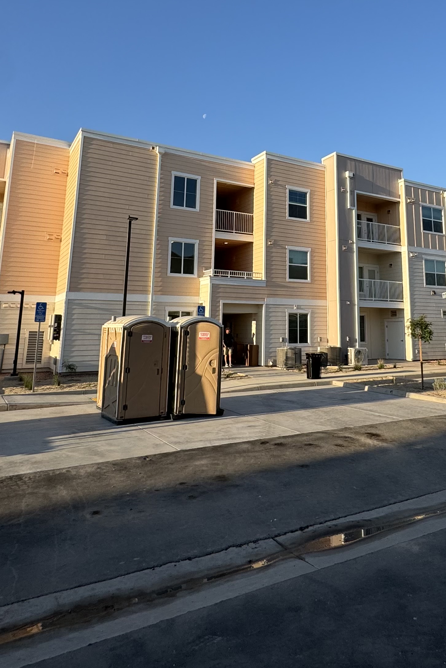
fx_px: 502
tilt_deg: +11.9
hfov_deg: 47.2
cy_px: 232
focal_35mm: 27
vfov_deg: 65.9
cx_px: 295
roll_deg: +0.1
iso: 50
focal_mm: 2.22
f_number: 2.2
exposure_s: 1/1256
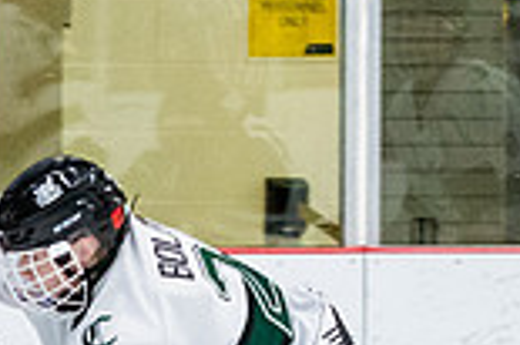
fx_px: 11687
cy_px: 316
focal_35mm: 810
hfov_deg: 2.5
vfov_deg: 1.7
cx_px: -263
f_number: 2.8
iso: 2000
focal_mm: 98
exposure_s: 1/640
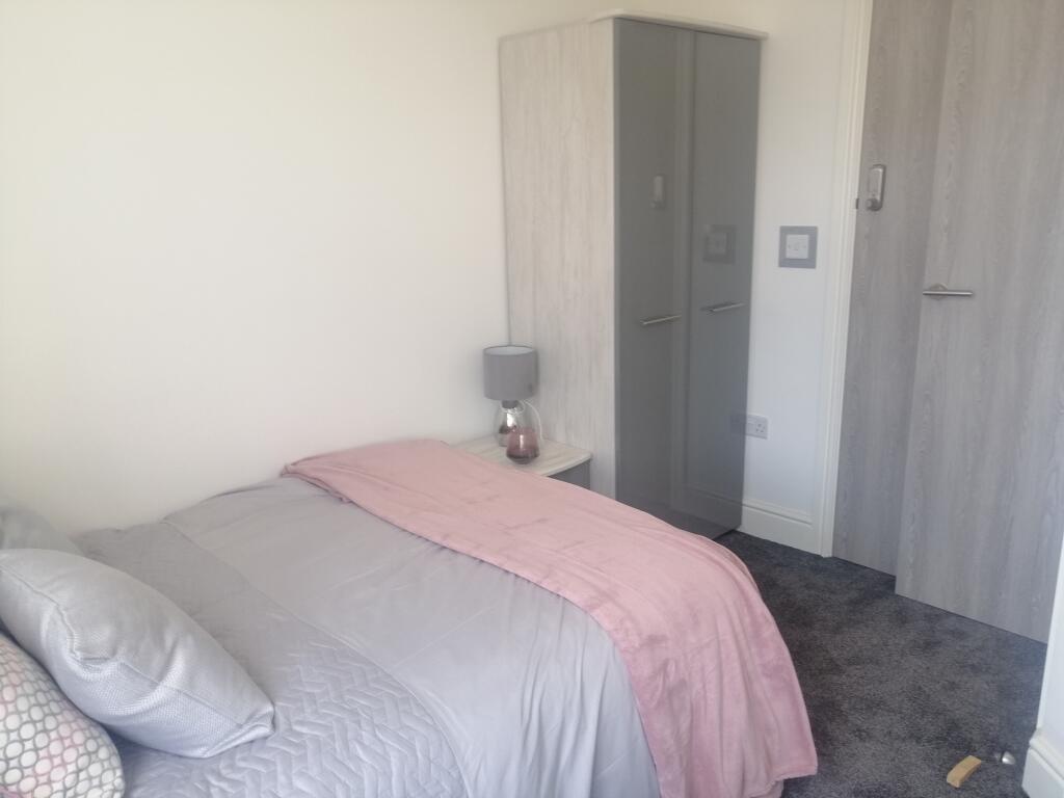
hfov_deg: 65.3
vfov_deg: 51.4
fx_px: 830
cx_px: 532
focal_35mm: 27
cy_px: 399
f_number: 1.8
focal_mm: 3.95
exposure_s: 1/50
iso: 64
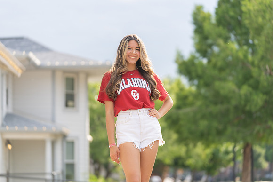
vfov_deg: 10.8
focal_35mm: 127
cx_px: 136
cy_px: 91
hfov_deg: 16.2
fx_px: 960
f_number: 2.8
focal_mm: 124
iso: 100
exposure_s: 1/800
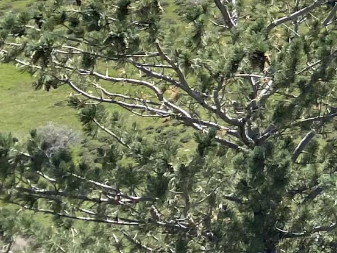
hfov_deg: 11.0
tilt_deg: -8.2
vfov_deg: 10.1
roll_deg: +1.9
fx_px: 1373
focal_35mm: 141
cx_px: 890
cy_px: -145
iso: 32
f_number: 1.8
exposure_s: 1/3497
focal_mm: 4.25
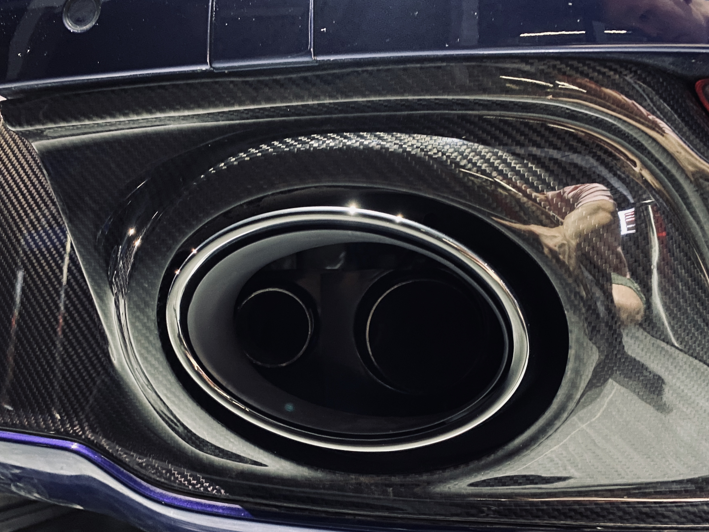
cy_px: 306
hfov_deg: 59.8
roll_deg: -0.6
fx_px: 614
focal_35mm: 30
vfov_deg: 46.7
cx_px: 320
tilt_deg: +1.6
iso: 500
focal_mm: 4.25
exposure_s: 1/13
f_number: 1.8
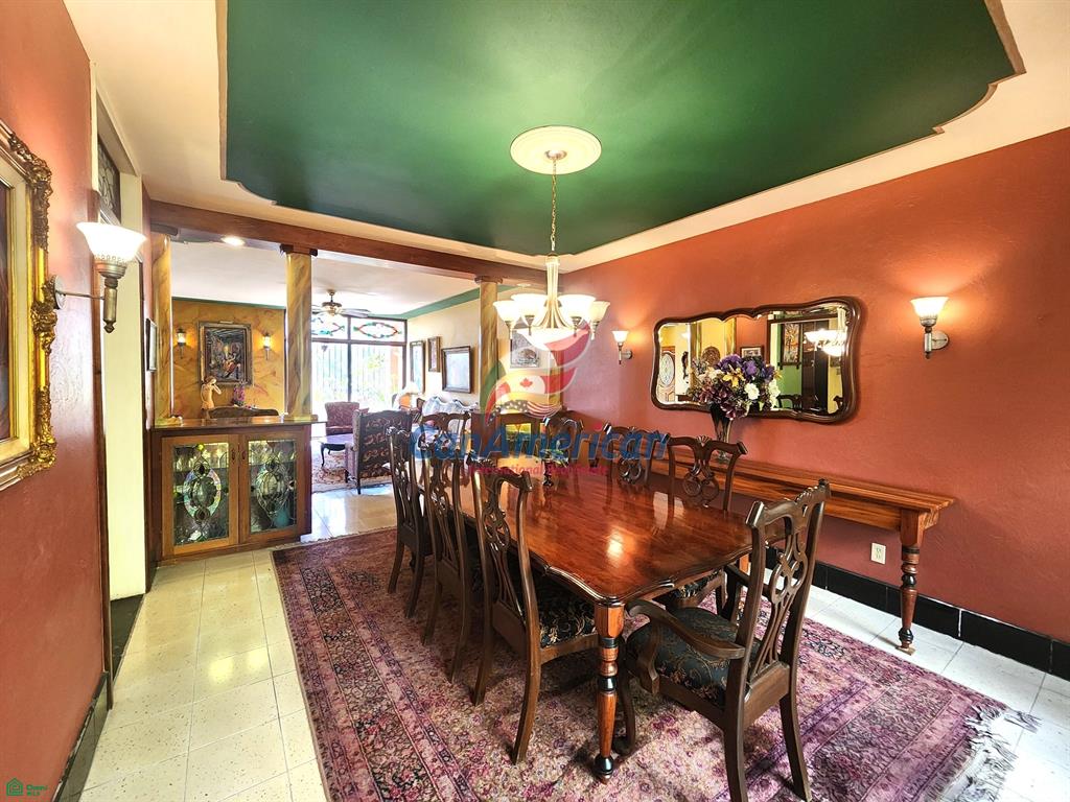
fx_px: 402
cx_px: 535
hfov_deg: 106.2
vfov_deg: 89.9
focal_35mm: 13
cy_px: 401
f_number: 2.2
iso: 320
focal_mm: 2.2
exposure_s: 1/60
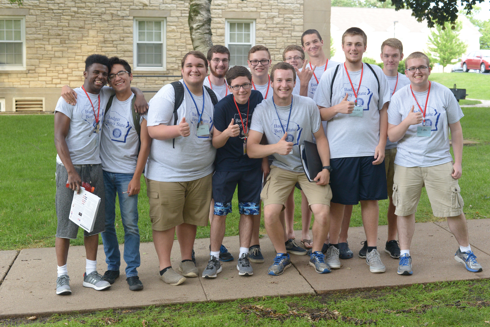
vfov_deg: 27.0
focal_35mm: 50
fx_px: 681
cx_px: 245
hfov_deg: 39.6
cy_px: 164
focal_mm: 50
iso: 2000
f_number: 5.6
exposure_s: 1/125
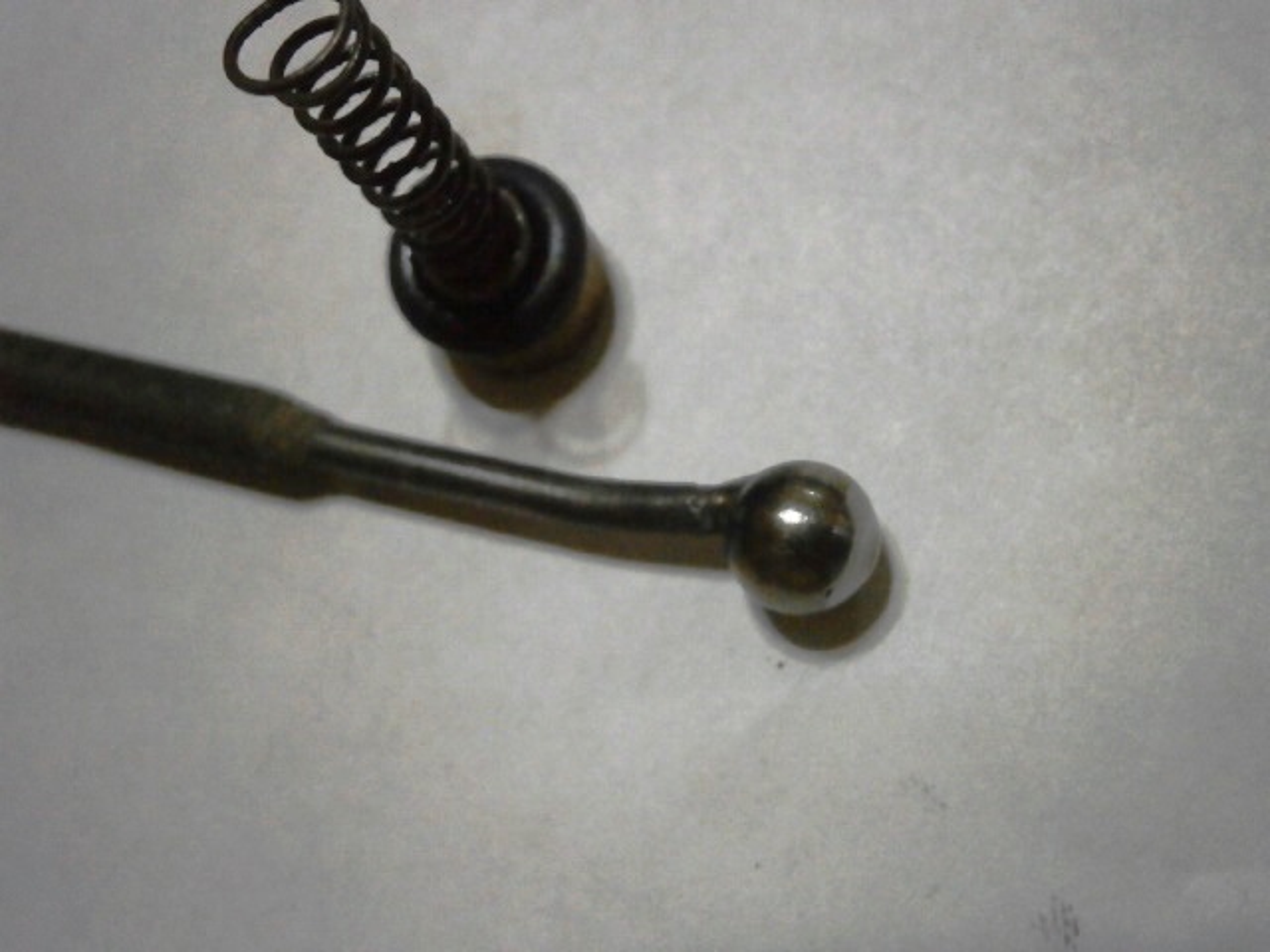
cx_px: 635
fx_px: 1724
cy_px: 476
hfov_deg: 40.4
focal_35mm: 47
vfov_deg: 30.9
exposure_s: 1/60
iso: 800
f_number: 3.4
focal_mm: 8.3
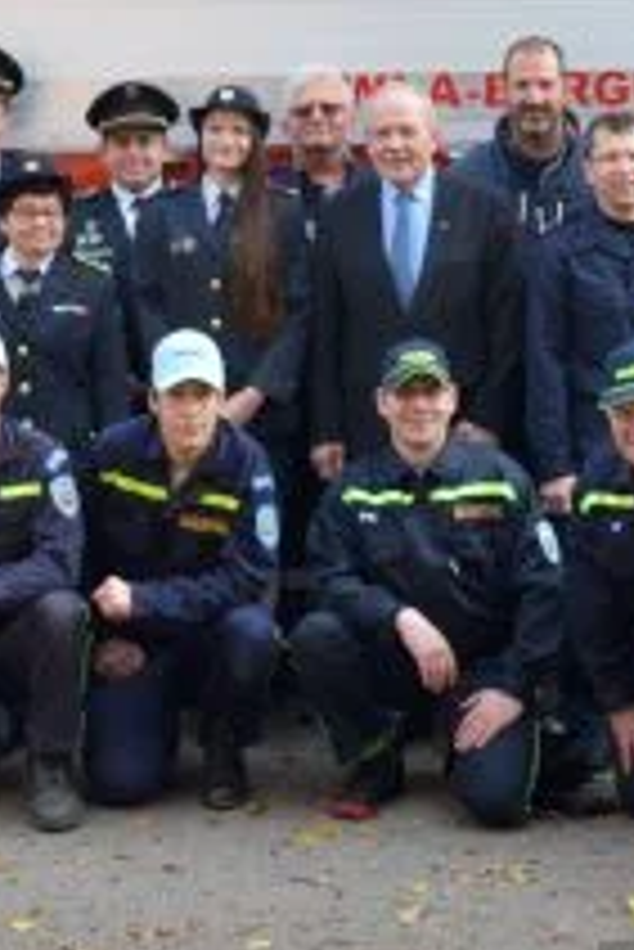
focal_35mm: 83
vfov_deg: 24.0
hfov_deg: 16.5
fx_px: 2189
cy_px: 167
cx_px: 220
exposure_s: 1/160
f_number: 6.3
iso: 200
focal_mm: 18
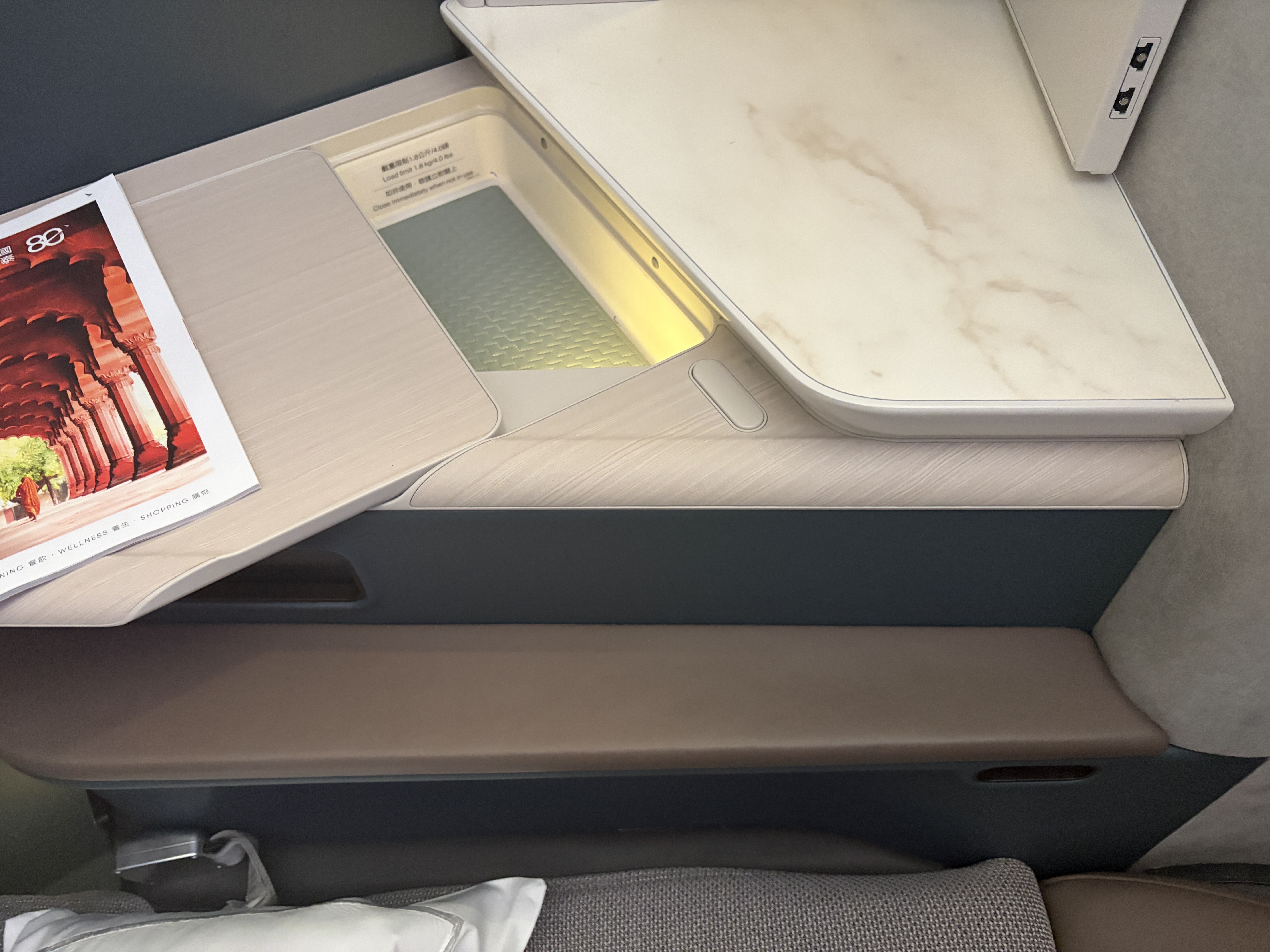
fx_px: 954
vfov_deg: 53.1
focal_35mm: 26
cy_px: 476
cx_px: 635
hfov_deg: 67.3
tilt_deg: -53.4
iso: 500
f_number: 1.6
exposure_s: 1/47
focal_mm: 5.96
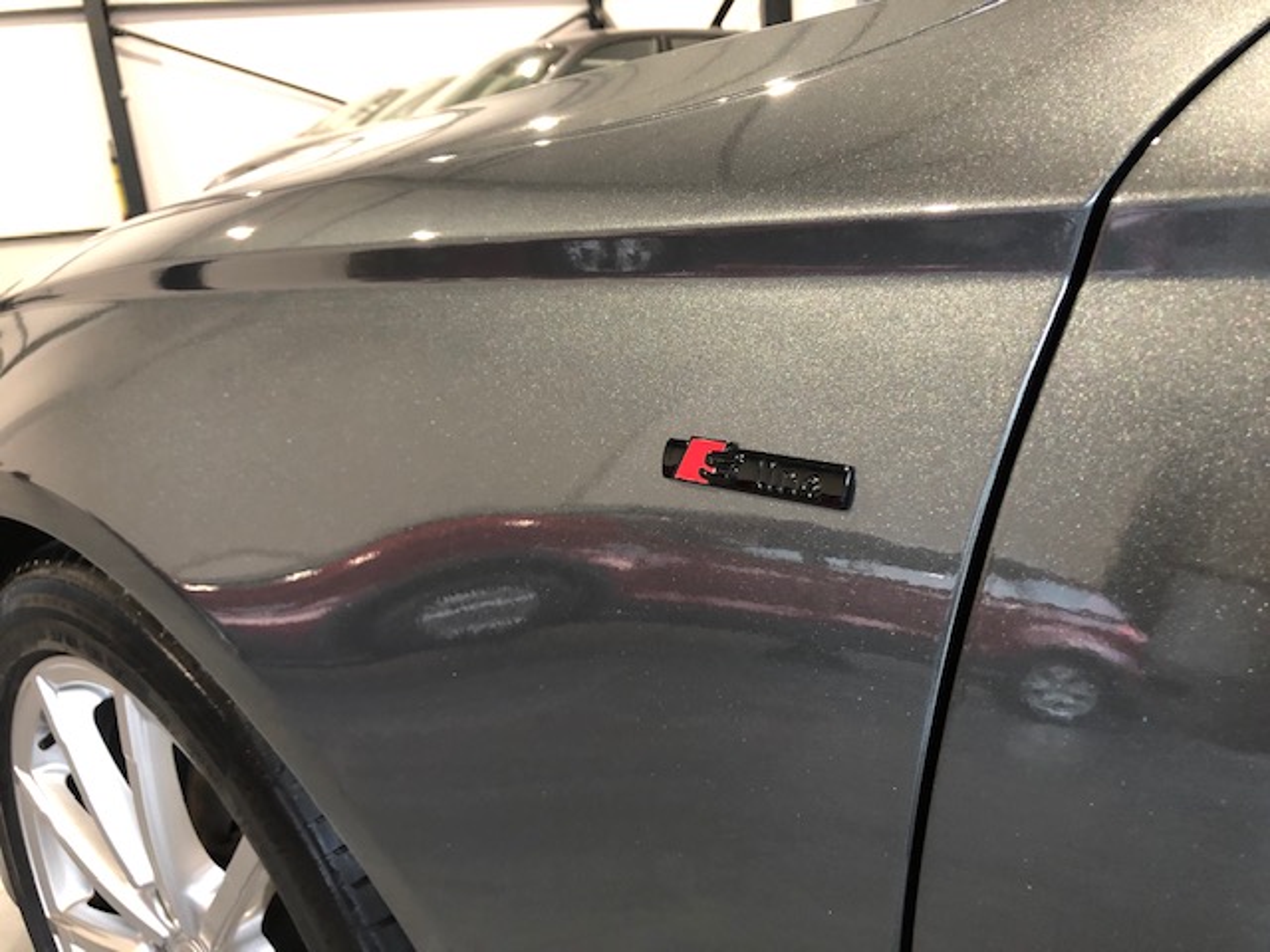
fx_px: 1027
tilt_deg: -18.7
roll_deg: +4.4
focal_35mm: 28
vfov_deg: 49.7
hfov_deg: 63.4
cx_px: 635
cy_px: 476
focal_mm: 3.99
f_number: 1.8
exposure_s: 1/17
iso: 100
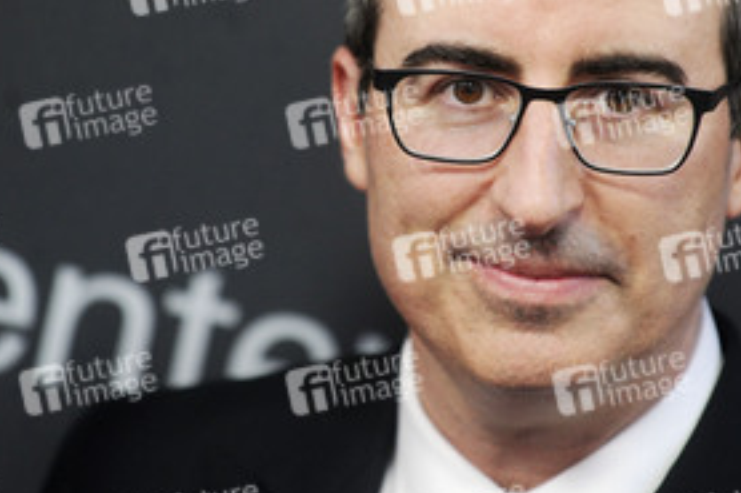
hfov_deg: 6.4
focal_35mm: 324
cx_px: 389
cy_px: 184
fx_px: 6665
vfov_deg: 4.2
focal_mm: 200
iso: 1600
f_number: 4.5
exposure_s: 1/400
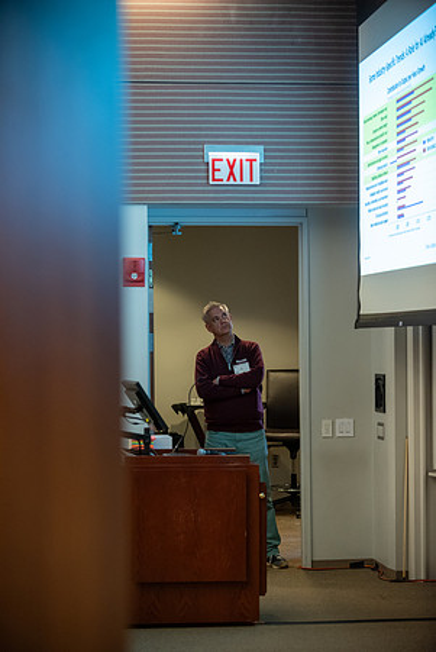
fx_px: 1776
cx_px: 218
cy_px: 326
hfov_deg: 14.0
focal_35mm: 98
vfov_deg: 20.8
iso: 2000
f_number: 2.8
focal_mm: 98
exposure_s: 1/160
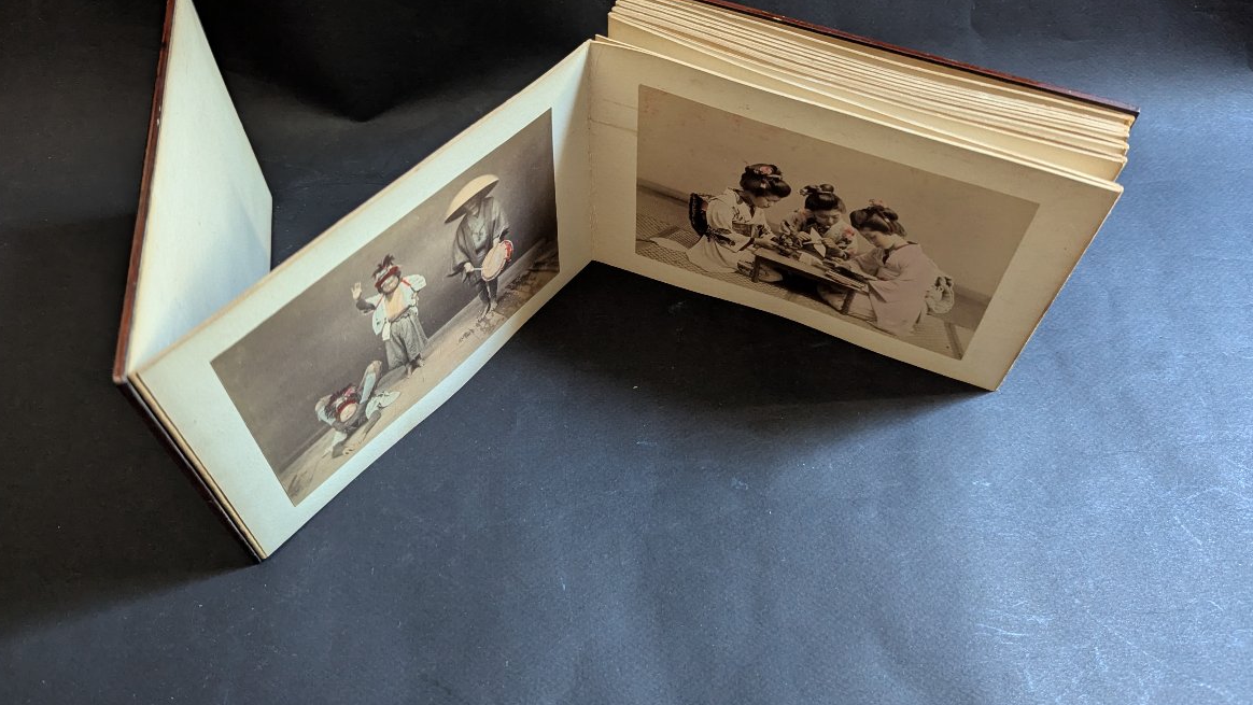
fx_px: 897
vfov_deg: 42.7
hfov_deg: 69.9
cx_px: 616
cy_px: 287
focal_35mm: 27
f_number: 1.85
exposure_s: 1/23.8
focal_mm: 6.81
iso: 688
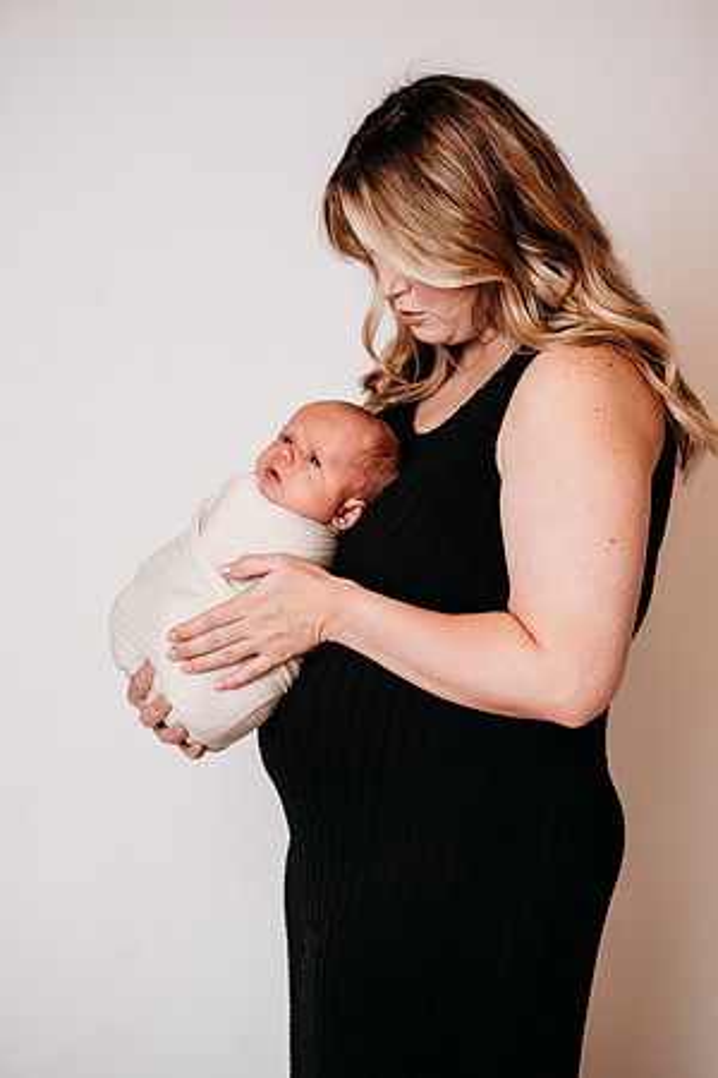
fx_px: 2543
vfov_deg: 23.9
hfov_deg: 16.1
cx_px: 359
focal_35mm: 85
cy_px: 539
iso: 160
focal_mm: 85
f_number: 2.5
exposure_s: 1/160
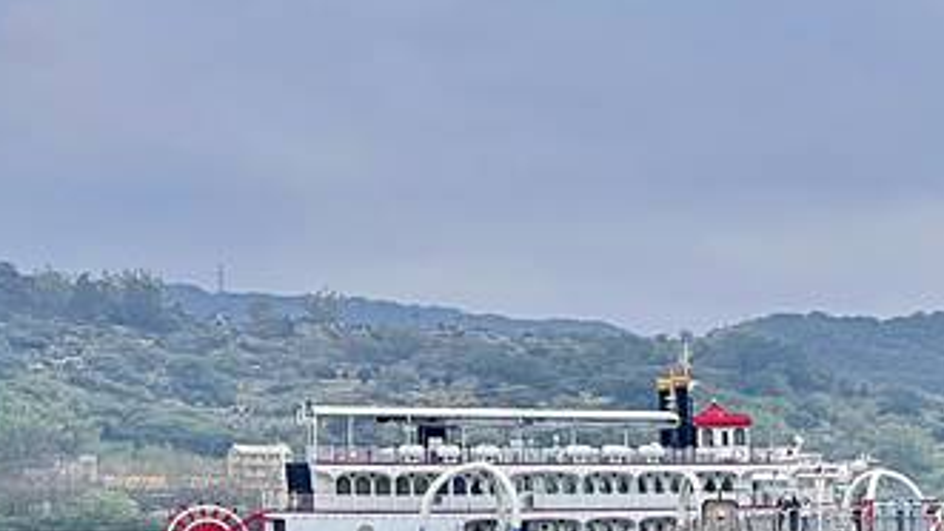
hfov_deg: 22.8
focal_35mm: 79
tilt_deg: -1.5
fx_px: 1977
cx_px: 1343
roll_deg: +0.7
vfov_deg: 14.9
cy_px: 585
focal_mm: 6.76
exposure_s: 1/3802
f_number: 1.78
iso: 80
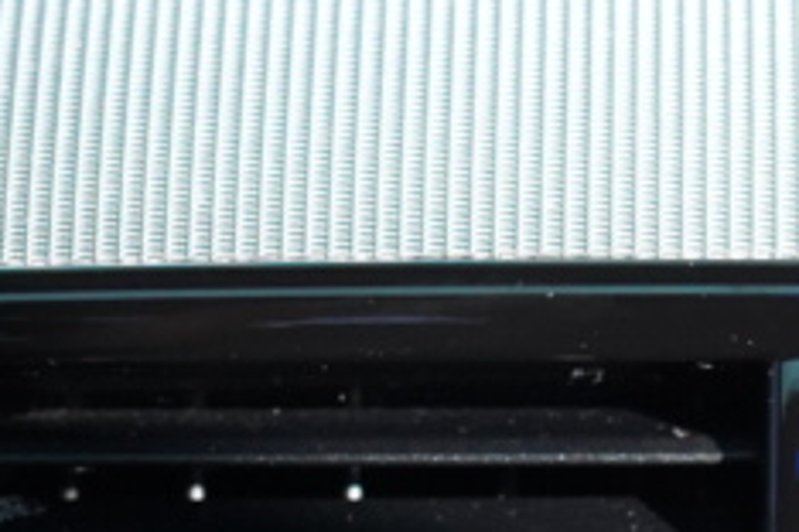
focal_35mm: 242
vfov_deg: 5.6
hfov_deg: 8.5
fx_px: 5371
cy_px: 972
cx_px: 710
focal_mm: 35
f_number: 4
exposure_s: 1/160
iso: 1600
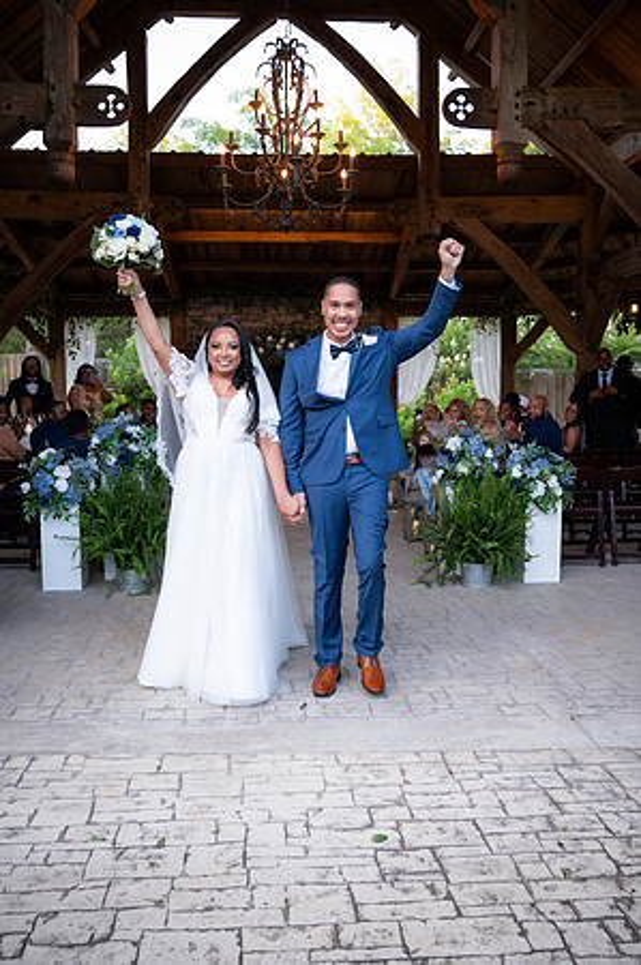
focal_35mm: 32
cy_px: 482
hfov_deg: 40.4
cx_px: 320
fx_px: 870
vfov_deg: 58.0
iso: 640
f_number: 4
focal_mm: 32.5
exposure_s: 1/125
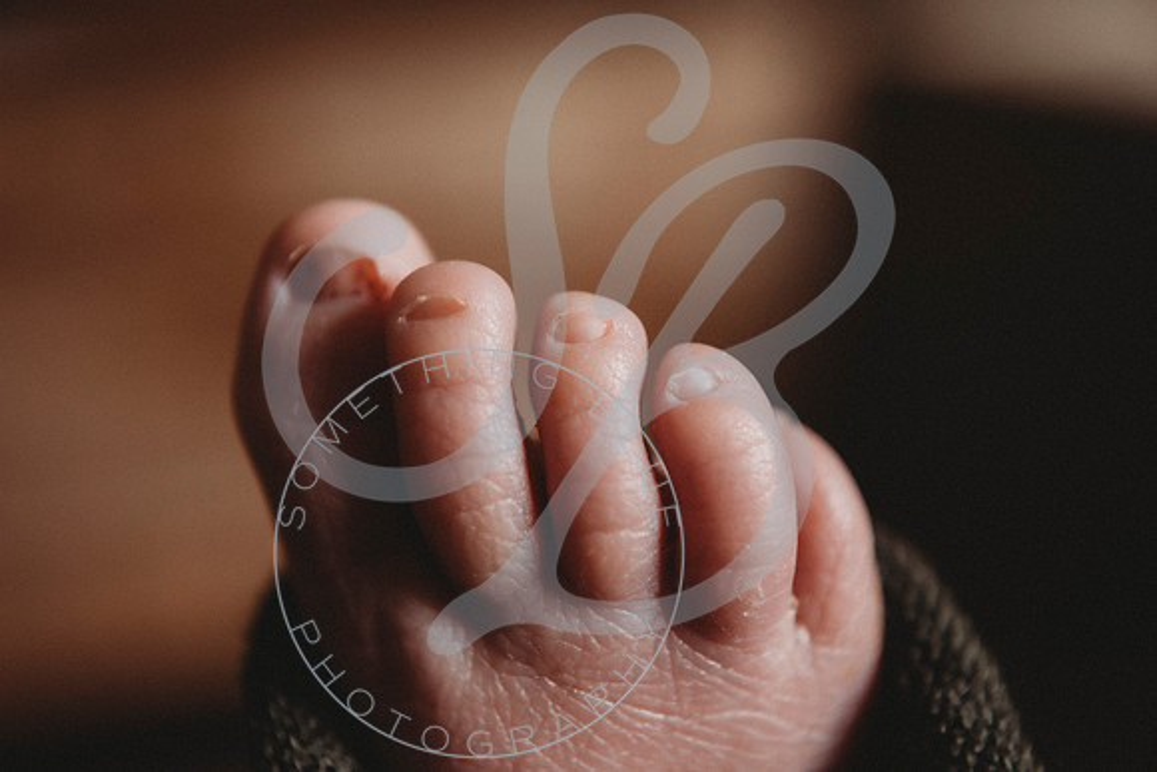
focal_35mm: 70
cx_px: 578
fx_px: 2250
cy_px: 386
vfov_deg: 19.5
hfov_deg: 28.8
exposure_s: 1/125
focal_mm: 70
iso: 1000
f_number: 5.6
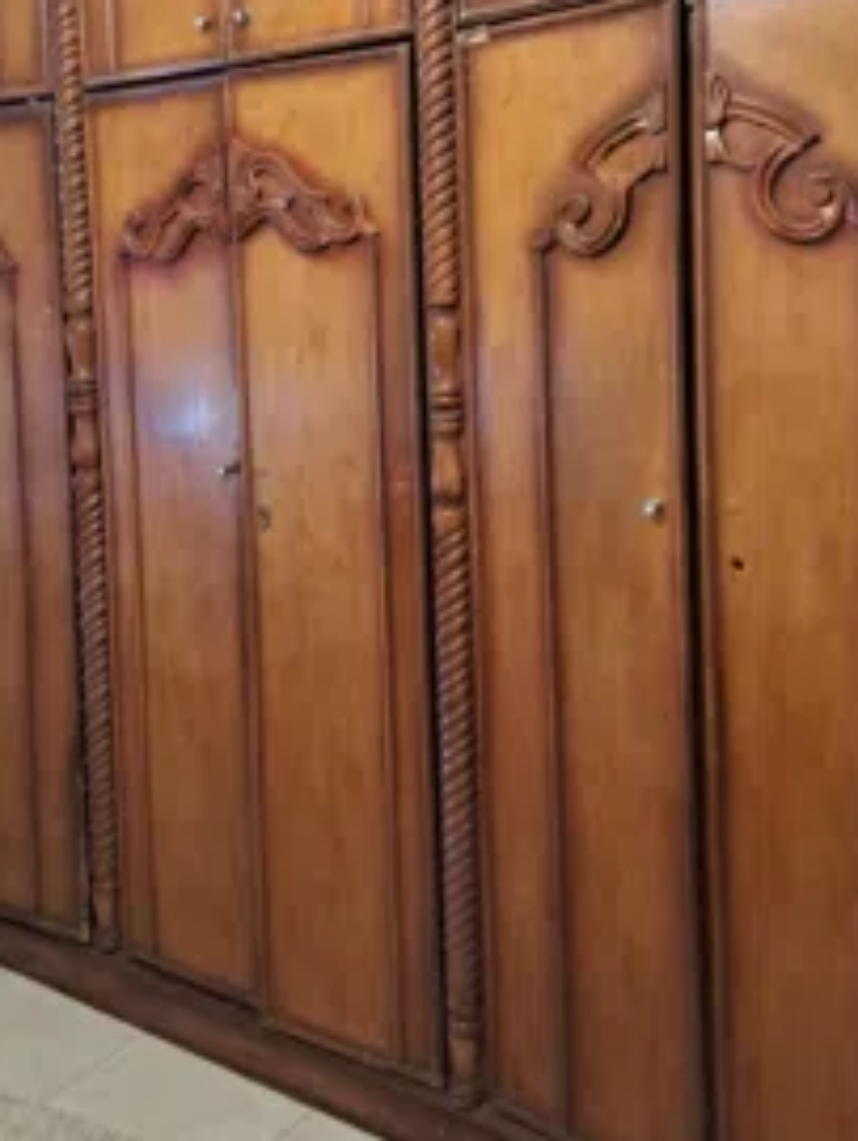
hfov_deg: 38.7
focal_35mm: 37
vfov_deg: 49.1
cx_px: 456
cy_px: 363
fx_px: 1221
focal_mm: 4.65
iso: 400
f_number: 1.8
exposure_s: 1/25
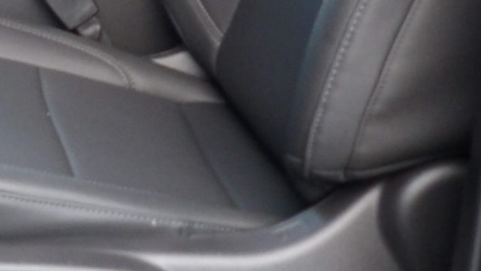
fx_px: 1301
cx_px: -177
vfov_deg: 11.5
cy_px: -90
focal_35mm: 102
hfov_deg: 19.1
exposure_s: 1/33
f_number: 3.2
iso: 189
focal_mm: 4.3
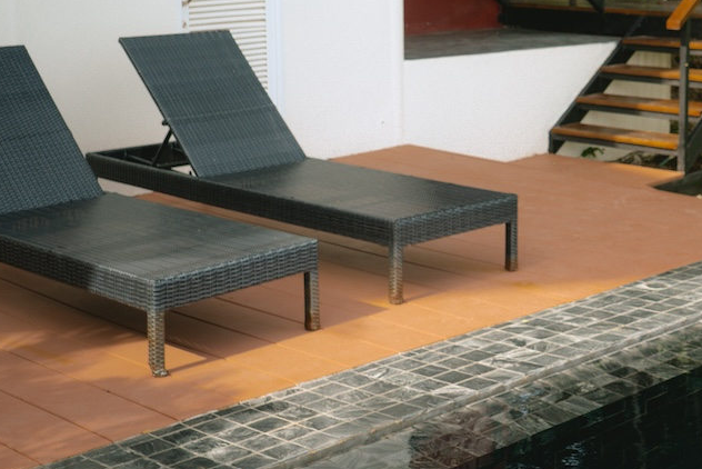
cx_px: 500
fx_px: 1327
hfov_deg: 29.3
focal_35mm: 68
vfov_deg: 19.9
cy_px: 135
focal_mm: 28
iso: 100
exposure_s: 1/500
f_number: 5.6
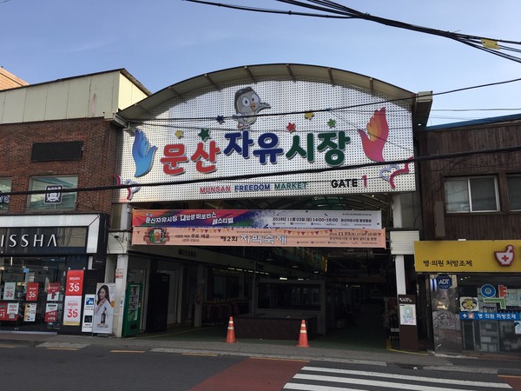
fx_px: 436
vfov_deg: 48.2
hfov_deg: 61.7
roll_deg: -1.2
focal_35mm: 29
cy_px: 196
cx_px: 260
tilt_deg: +13.2
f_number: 2.2
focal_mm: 4.15
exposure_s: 1/999
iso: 25
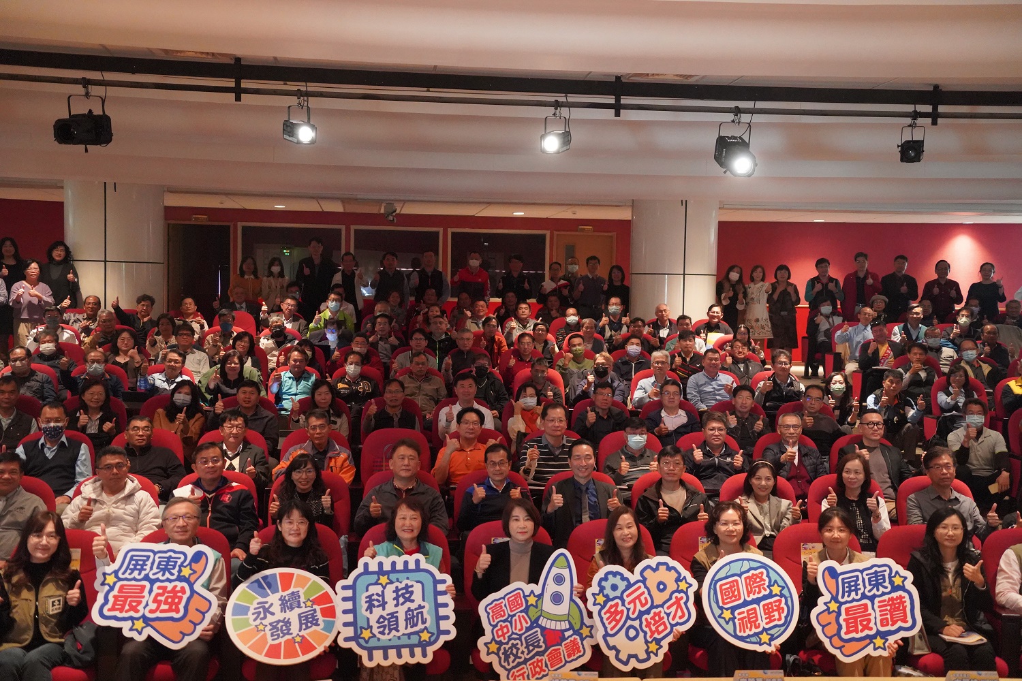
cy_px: 340
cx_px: 511
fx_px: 1192
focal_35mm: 42
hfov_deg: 46.4
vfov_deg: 31.9
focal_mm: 42
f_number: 3.2
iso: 12800
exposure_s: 1/125
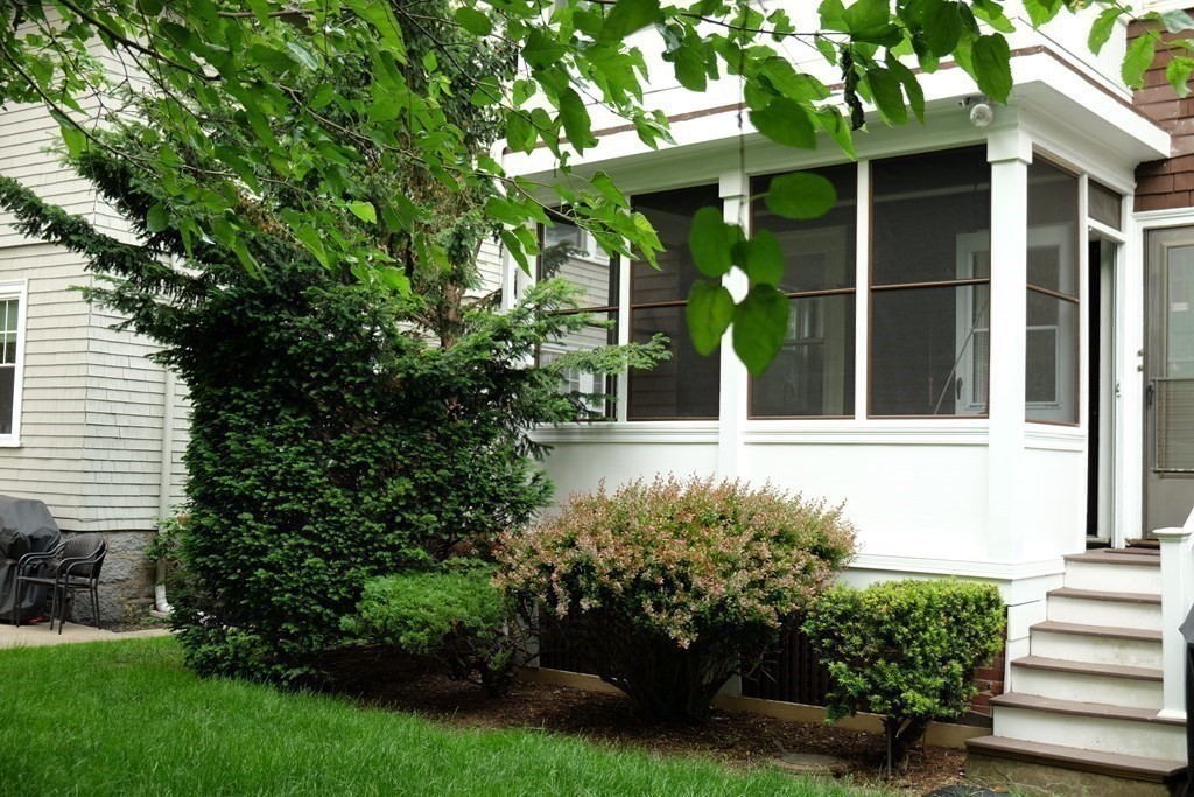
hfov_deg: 50.7
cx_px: 597
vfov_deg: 35.1
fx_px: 1260
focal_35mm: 38
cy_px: 398
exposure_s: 1/140
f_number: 4
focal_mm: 25.4
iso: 200
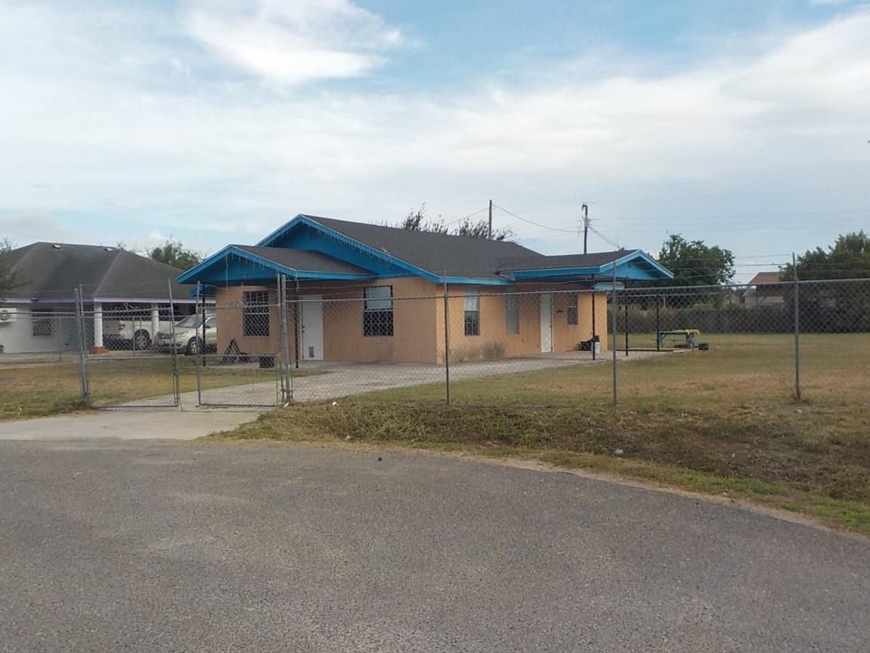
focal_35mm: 32
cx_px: 419
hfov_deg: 56.8
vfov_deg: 44.1
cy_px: 344
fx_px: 804
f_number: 3.3
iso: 125
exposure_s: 1/640
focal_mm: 4.1
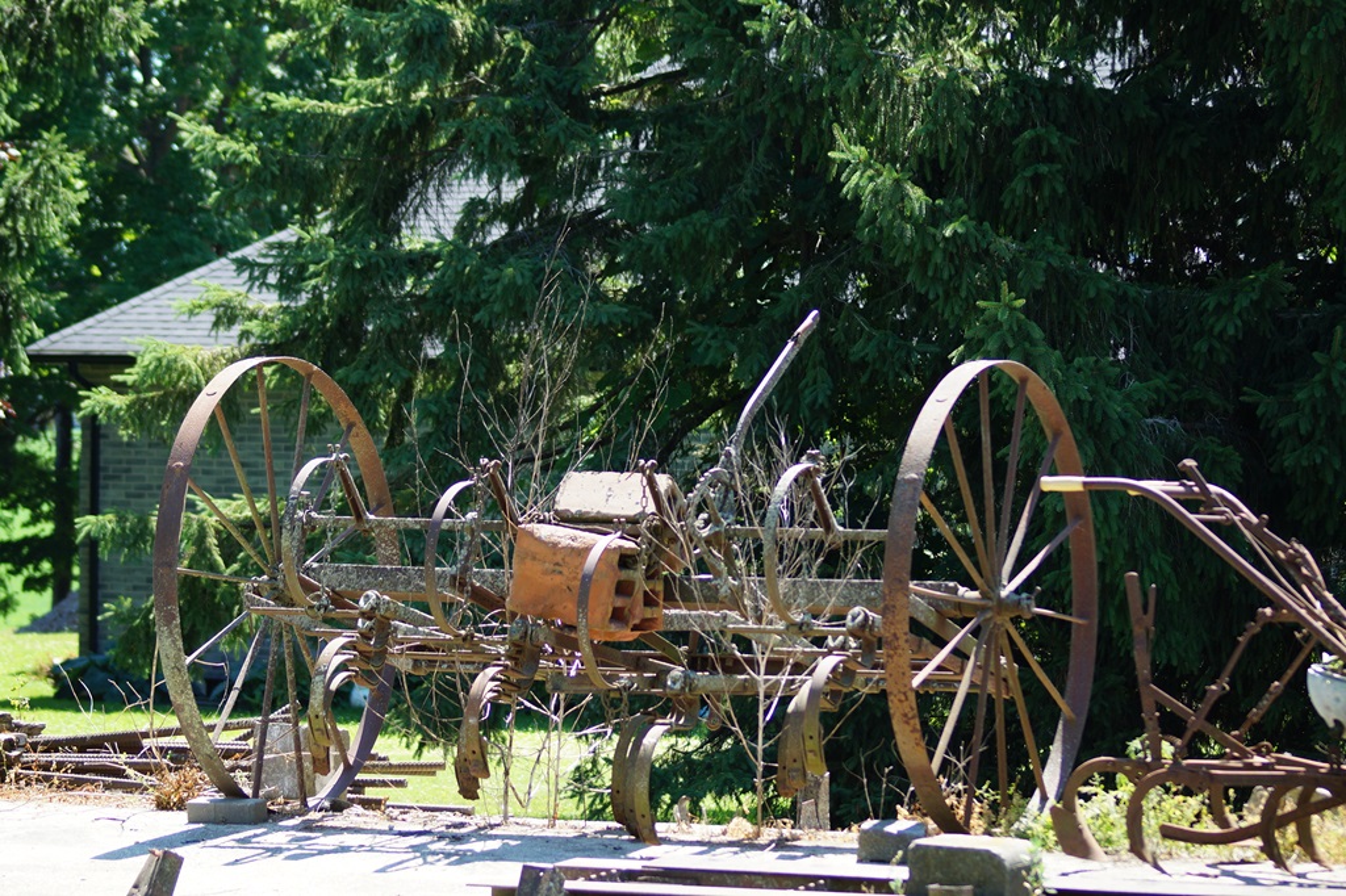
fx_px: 4765
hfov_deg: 16.1
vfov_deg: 10.7
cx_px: 673
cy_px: 448
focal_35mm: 128
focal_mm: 85
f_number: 4.5
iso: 160
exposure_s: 1/160
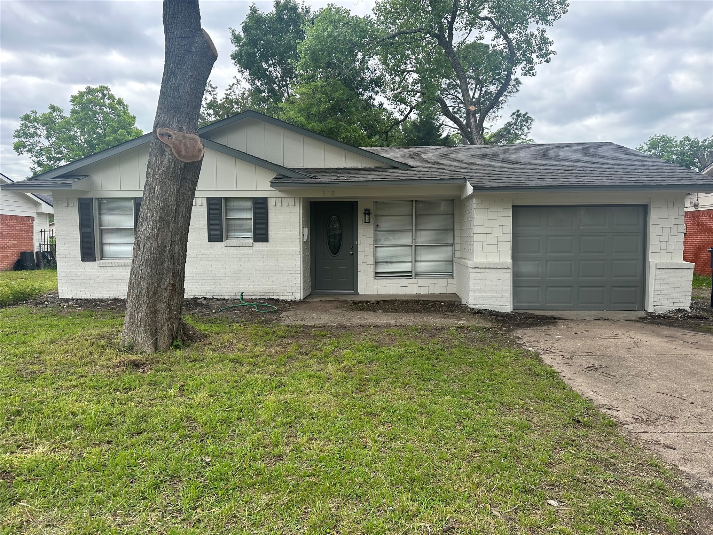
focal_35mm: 24
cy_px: 268
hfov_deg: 71.6
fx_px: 494
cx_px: 356
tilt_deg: -4.0
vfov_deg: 56.8
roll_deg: +0.5
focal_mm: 6.86
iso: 80
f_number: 1.78
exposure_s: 1/918
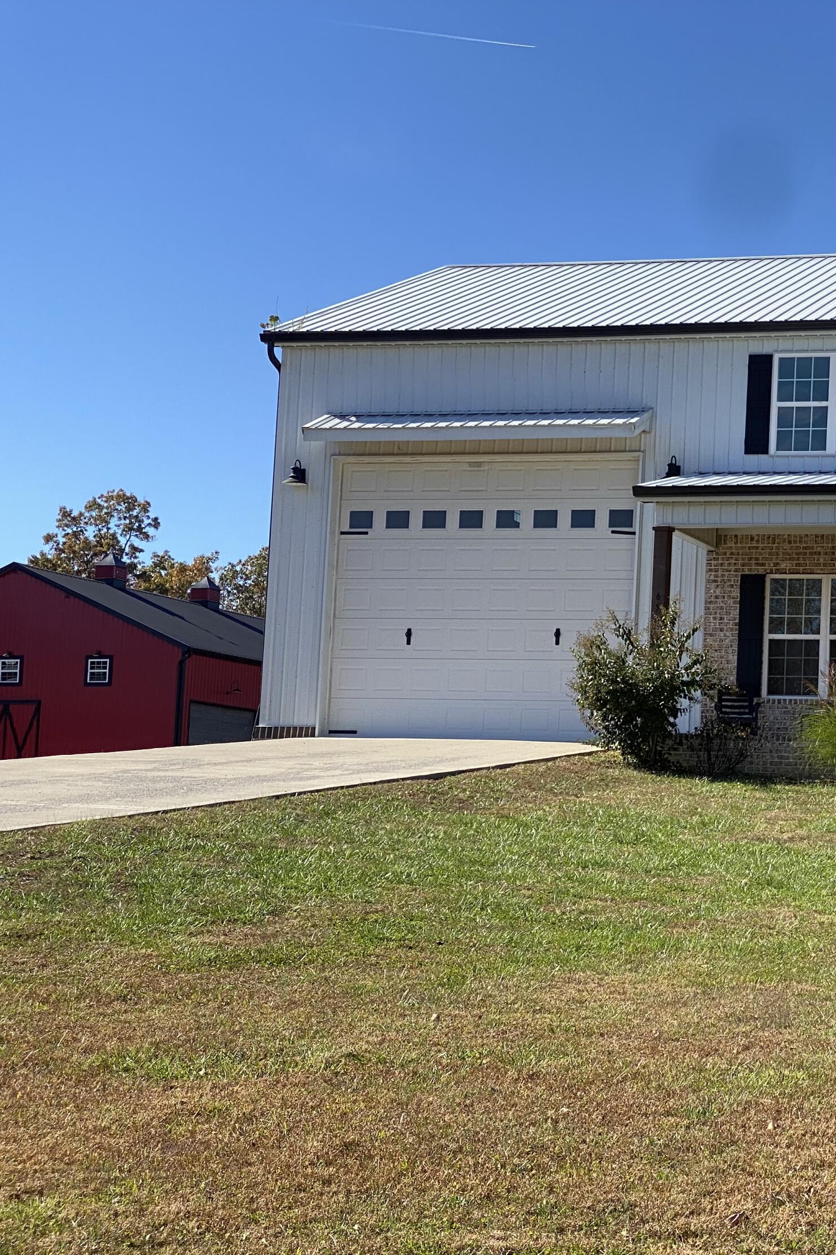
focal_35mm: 73
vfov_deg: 27.7
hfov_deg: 18.2
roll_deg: -2.6
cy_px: 630
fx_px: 2543
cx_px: 842
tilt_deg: +6.5
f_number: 2
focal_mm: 6
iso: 20
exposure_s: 1/1229
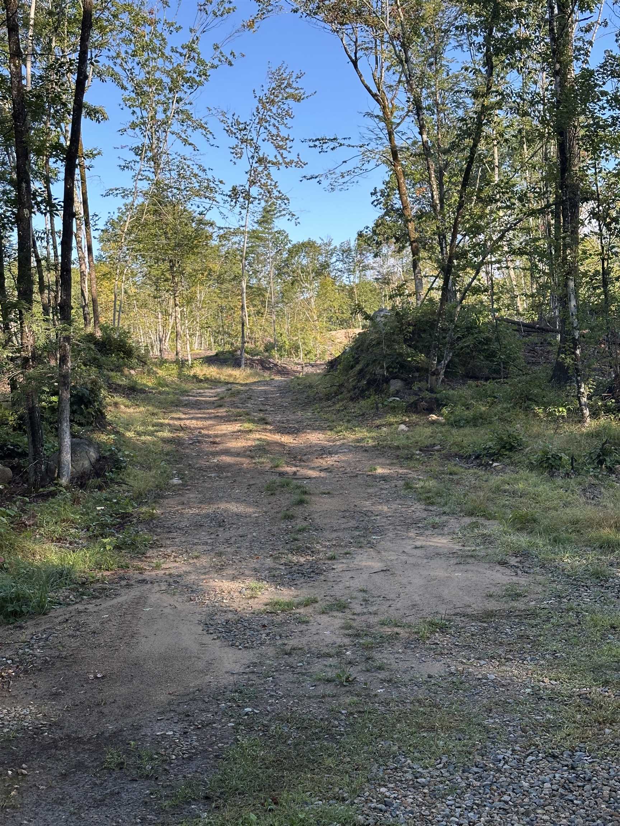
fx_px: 1146
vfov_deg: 39.7
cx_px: 310
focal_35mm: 48
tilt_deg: -0.4
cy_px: 413
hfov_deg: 30.3
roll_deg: +3.2
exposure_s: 1/785
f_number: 1.78
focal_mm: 6.86
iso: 64
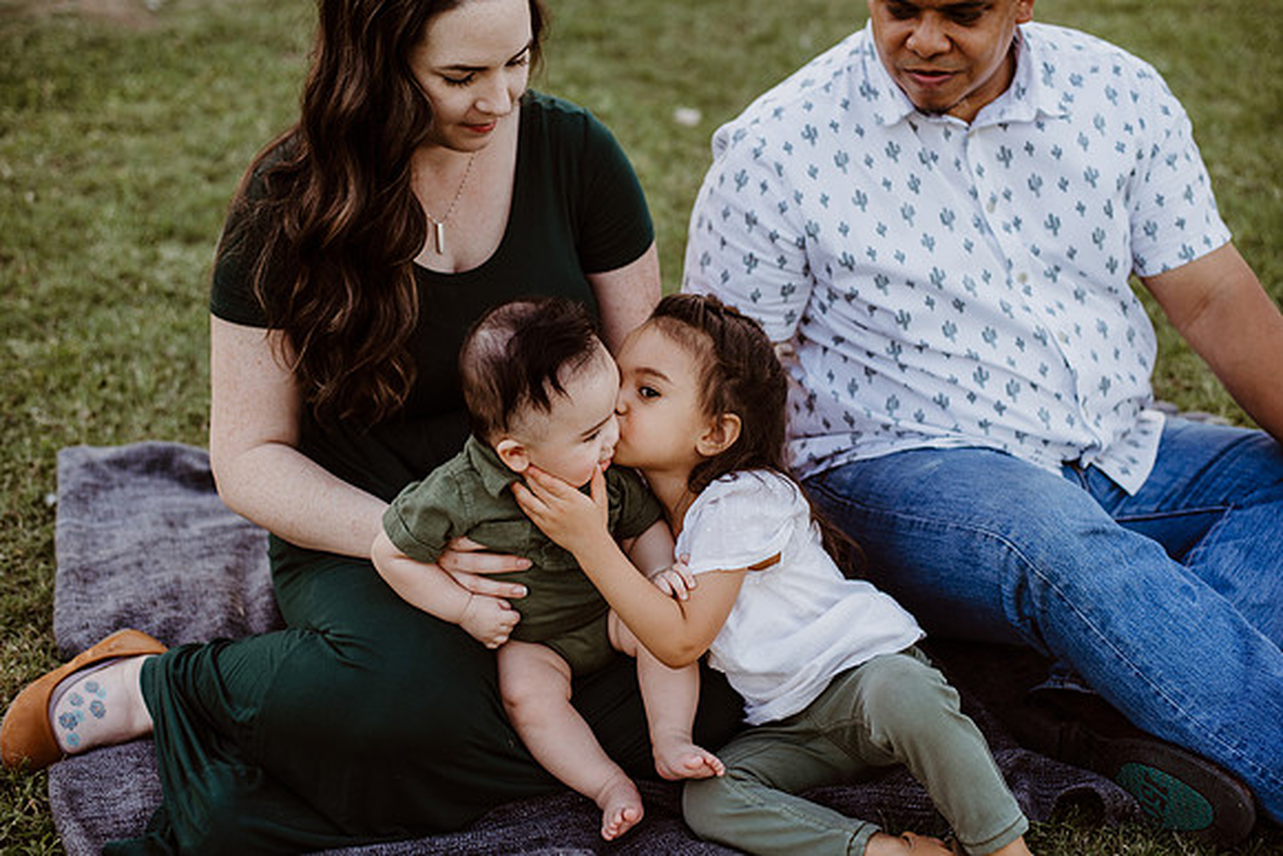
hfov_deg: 39.6
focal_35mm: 50
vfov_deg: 27.0
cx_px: 642
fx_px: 1782
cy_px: 428
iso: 200
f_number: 2.8
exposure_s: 1/200
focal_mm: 50
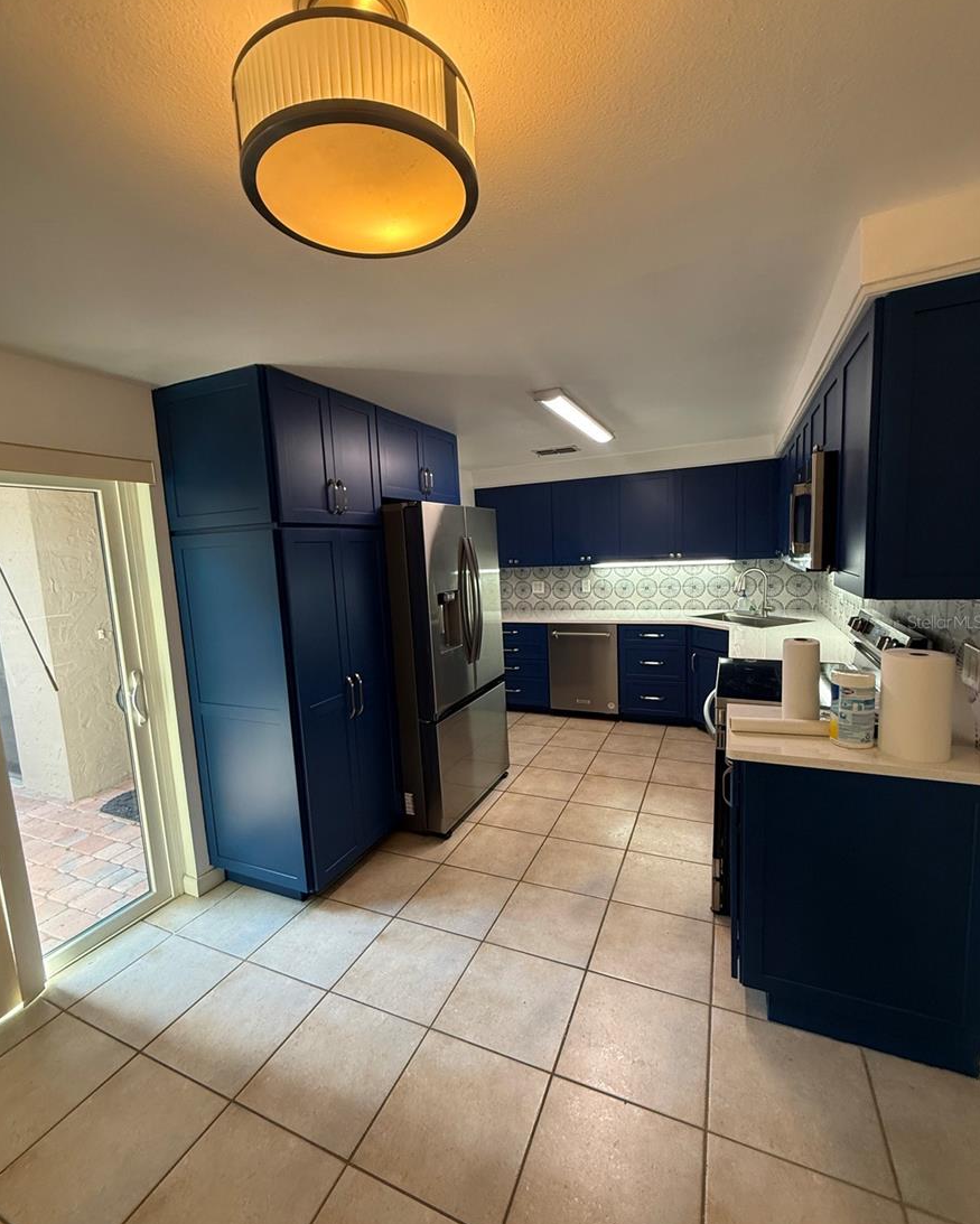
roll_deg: +2.7
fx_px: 544
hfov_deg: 84.1
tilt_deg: -6.7
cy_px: 622
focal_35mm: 15
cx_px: 483
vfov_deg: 96.8
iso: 250
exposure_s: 1/60
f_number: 2.2
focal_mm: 2.22
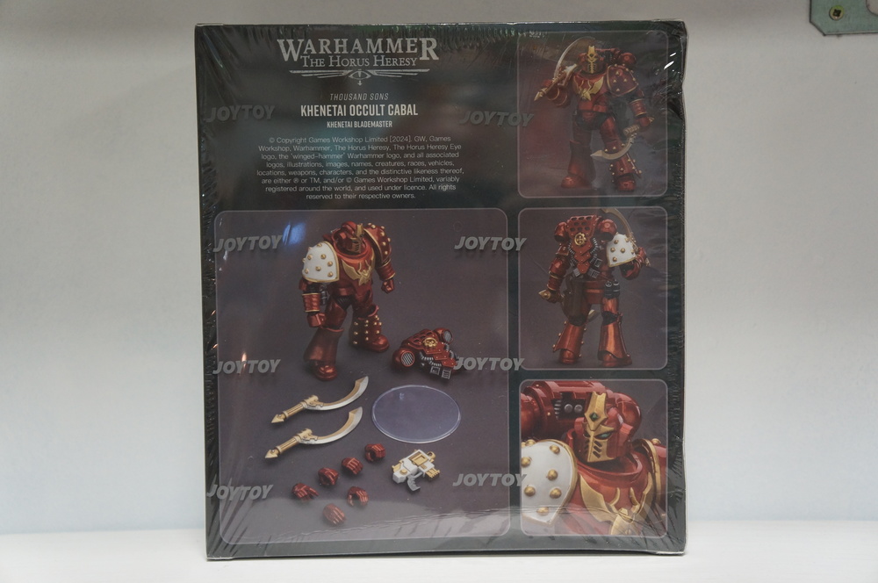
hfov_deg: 42.4
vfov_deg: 28.9
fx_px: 1133
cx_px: 439
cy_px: 292
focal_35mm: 46
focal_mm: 31
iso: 1000
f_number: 4
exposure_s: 1/60
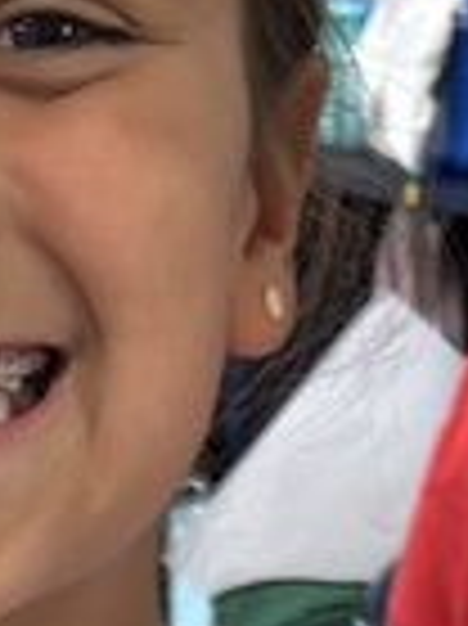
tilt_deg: -26.2
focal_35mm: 192
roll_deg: -0.6
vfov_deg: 9.3
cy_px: 1450
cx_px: 45
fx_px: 3466
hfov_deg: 7.7
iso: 64
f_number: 1.5
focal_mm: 5.7
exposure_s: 1/60
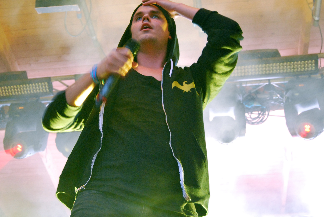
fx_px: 501
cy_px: 92
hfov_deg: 35.8
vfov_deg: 24.4
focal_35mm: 56
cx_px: 146
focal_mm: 31
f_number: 4.5
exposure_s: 1/80
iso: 1600
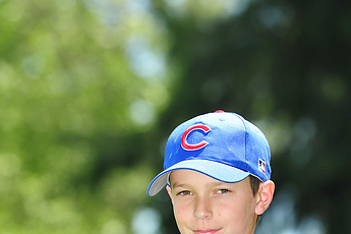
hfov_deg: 6.1
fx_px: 3276
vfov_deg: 4.1
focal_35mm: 336
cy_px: 284
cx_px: 177
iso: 200
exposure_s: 1/320
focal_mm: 200
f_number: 5.6
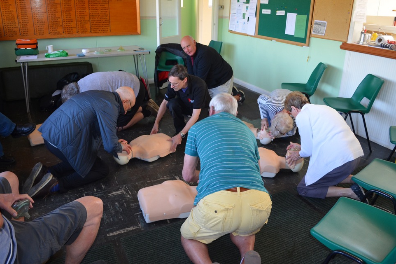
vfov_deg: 46.4
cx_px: 198
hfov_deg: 65.5
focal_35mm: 28
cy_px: 129
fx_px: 308
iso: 640
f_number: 3.5
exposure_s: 1/60
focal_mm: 18
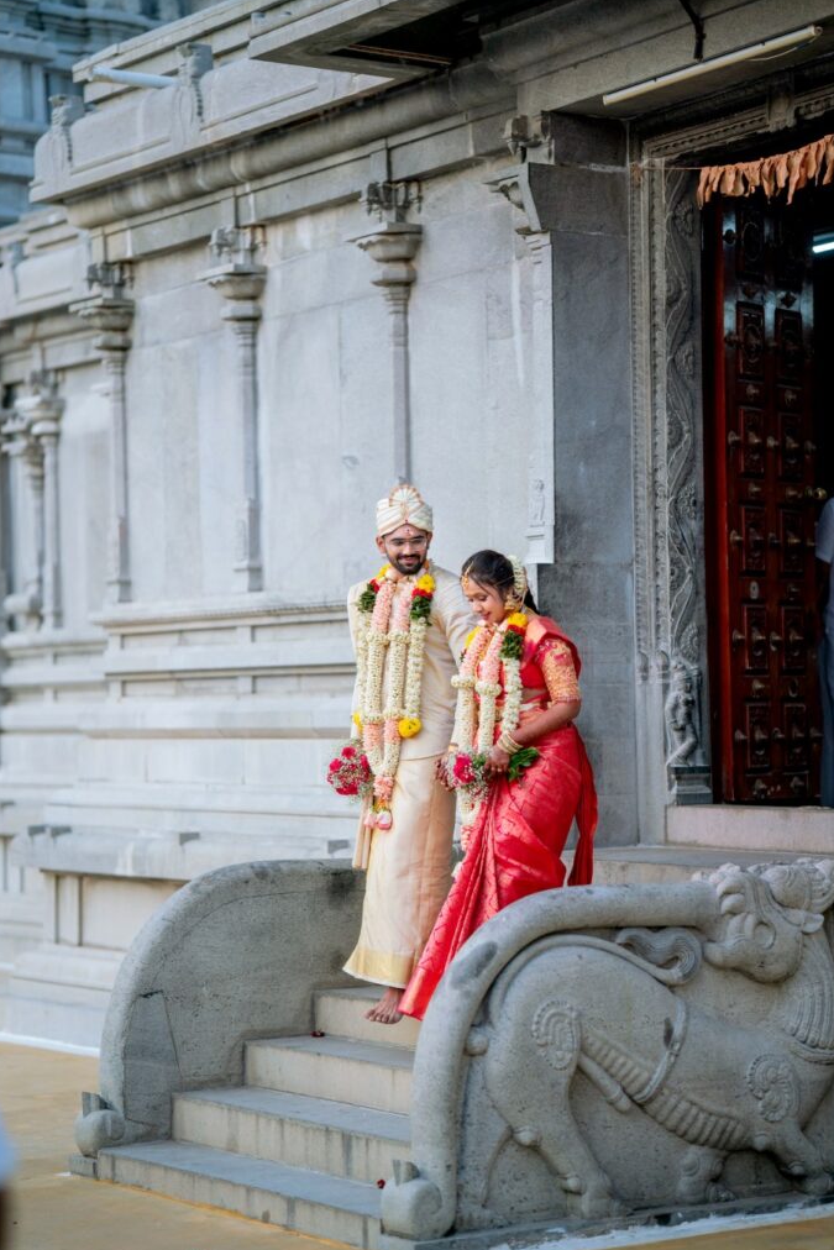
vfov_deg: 23.6
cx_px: 416
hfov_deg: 15.9
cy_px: 626
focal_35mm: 86
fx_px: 2987
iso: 200
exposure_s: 1/1600
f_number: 1.4
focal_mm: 85
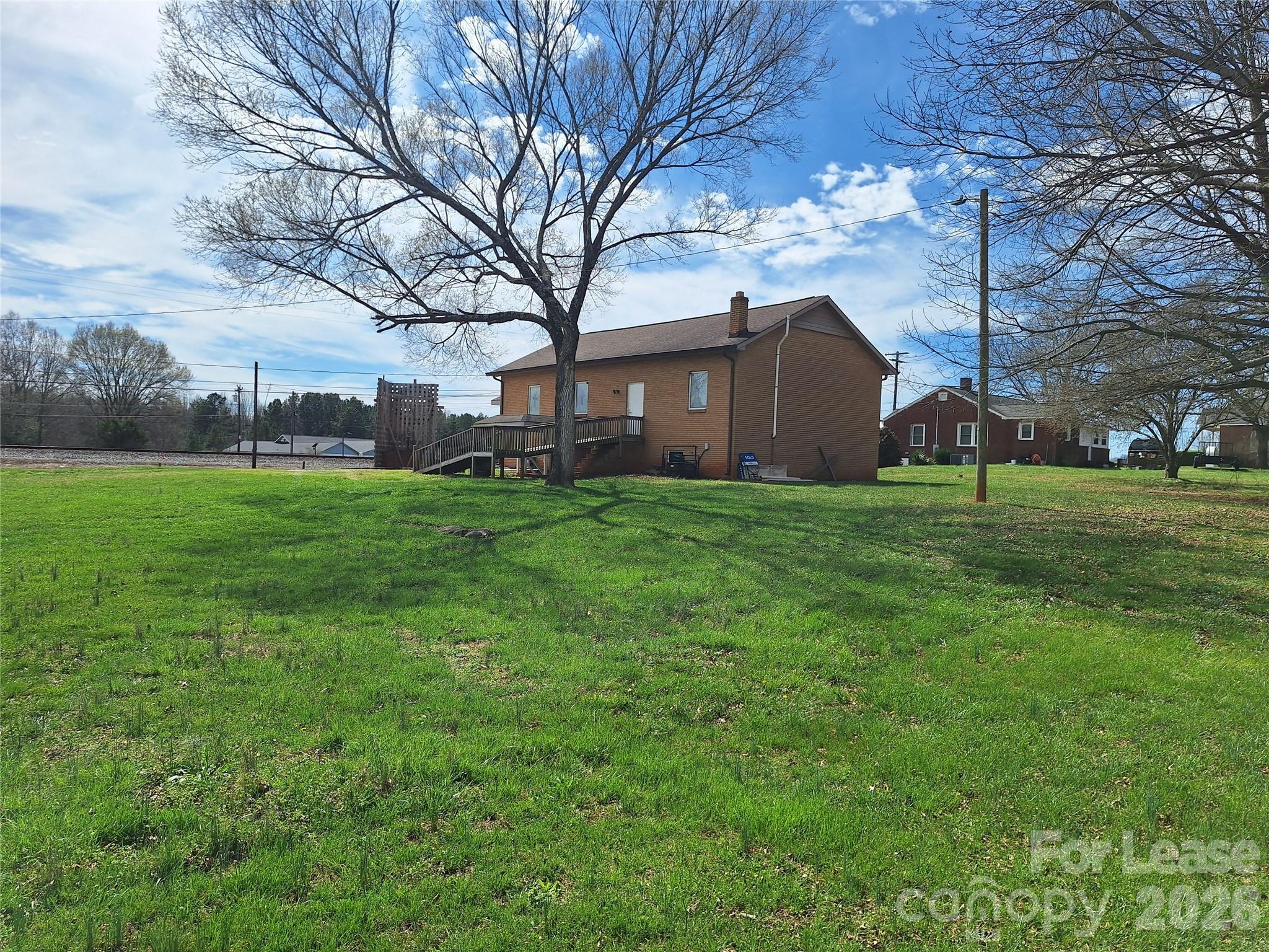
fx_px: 843
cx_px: 634
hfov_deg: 73.9
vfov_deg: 58.9
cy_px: 476
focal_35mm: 23
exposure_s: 1/5319
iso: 40
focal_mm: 5.54
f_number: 1.8
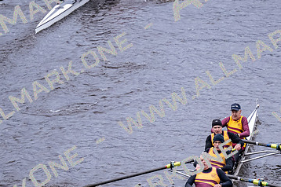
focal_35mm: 486
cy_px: 137
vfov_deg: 2.8
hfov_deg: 4.2
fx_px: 3790
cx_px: 214
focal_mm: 200
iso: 2200
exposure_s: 1/2000
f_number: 2.8
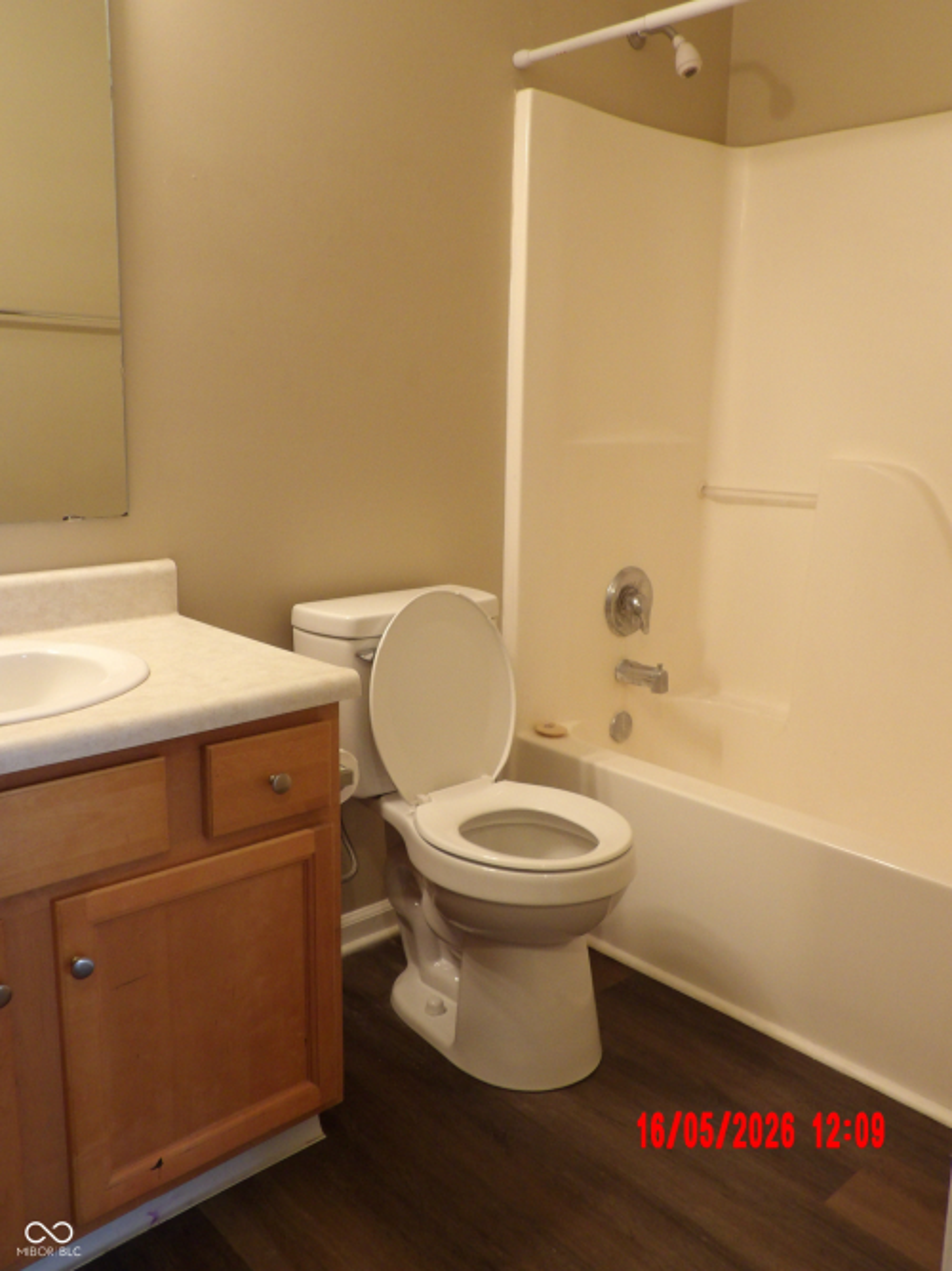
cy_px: 636
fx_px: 1027
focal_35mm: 28
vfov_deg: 63.5
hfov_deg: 49.7
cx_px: 476
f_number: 3.4
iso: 334
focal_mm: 5
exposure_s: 1/17
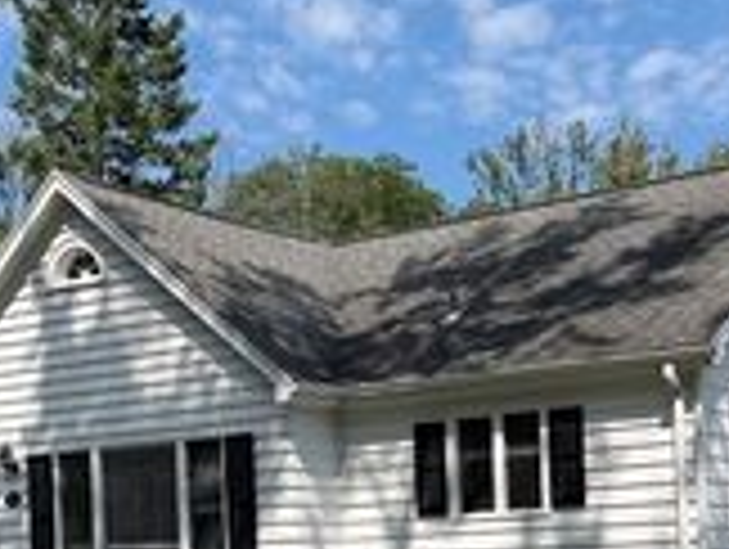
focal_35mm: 74
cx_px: 405
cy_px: 601
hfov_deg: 26.3
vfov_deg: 19.2
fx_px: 1561
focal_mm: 6.76
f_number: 1.78
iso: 80
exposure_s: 1/5319
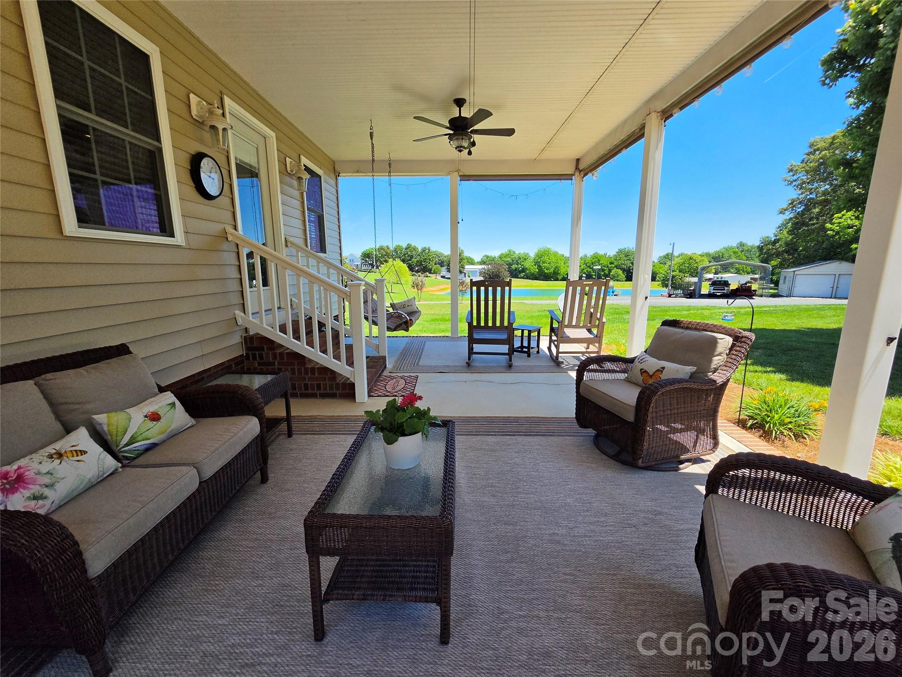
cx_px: 451
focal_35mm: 13
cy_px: 338
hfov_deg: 106.2
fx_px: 339
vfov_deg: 89.9
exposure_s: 1/2339
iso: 100
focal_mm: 2.2
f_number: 2.2
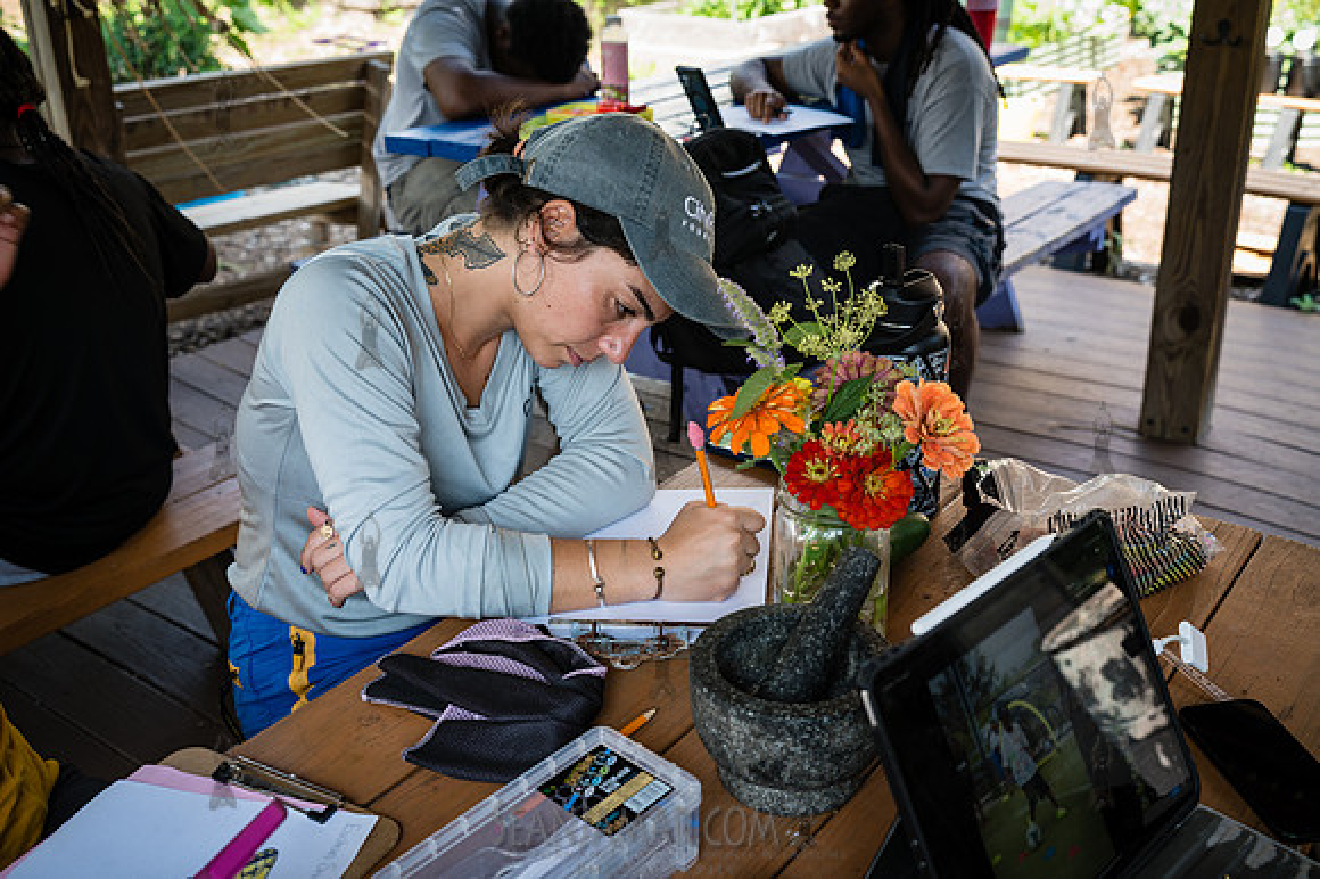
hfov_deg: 54.5
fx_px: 1283
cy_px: 440
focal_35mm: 35
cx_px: 660
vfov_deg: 37.8
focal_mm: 35
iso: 200
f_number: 5
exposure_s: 1/100
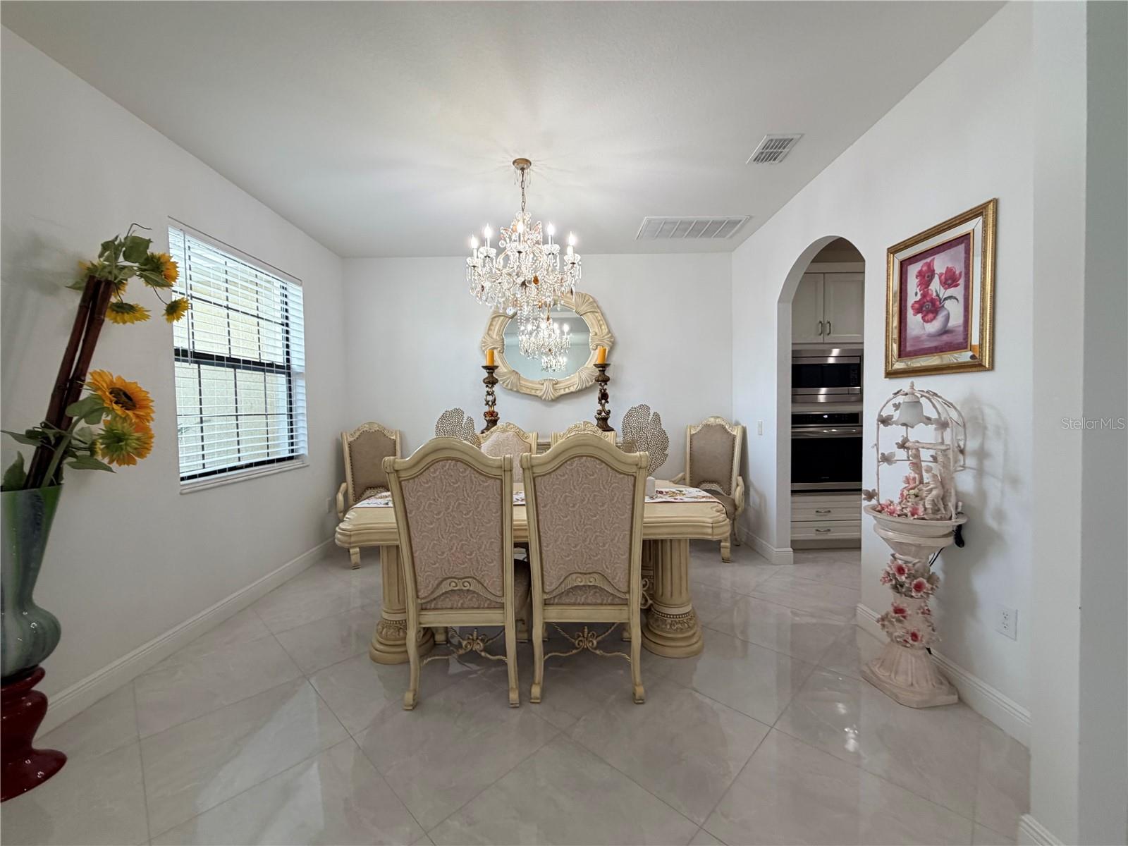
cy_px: 423
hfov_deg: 102.1
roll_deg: +0.3
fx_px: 456
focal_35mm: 14
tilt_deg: -0.4
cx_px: 564
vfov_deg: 85.7
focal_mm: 2.22
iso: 125
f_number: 2.2
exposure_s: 1/120
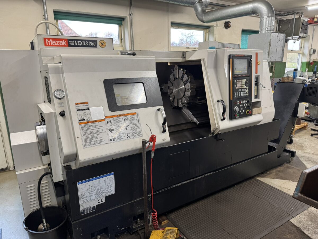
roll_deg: +0.4
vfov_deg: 56.8
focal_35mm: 24
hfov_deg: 71.6
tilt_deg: -13.9
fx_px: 220
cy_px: 120
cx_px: 159
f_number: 1.78
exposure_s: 1/50
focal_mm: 6.76
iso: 125
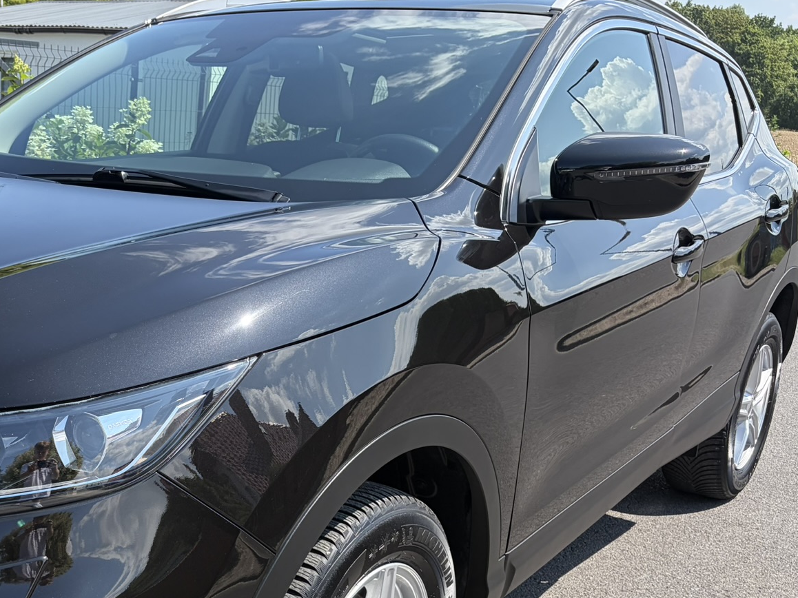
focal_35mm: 46
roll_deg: -3.3
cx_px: 131
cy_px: 420
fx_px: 1060
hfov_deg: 39.2
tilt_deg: -17.1
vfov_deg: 31.1
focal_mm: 5.96
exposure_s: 1/1751
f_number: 1.6
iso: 64
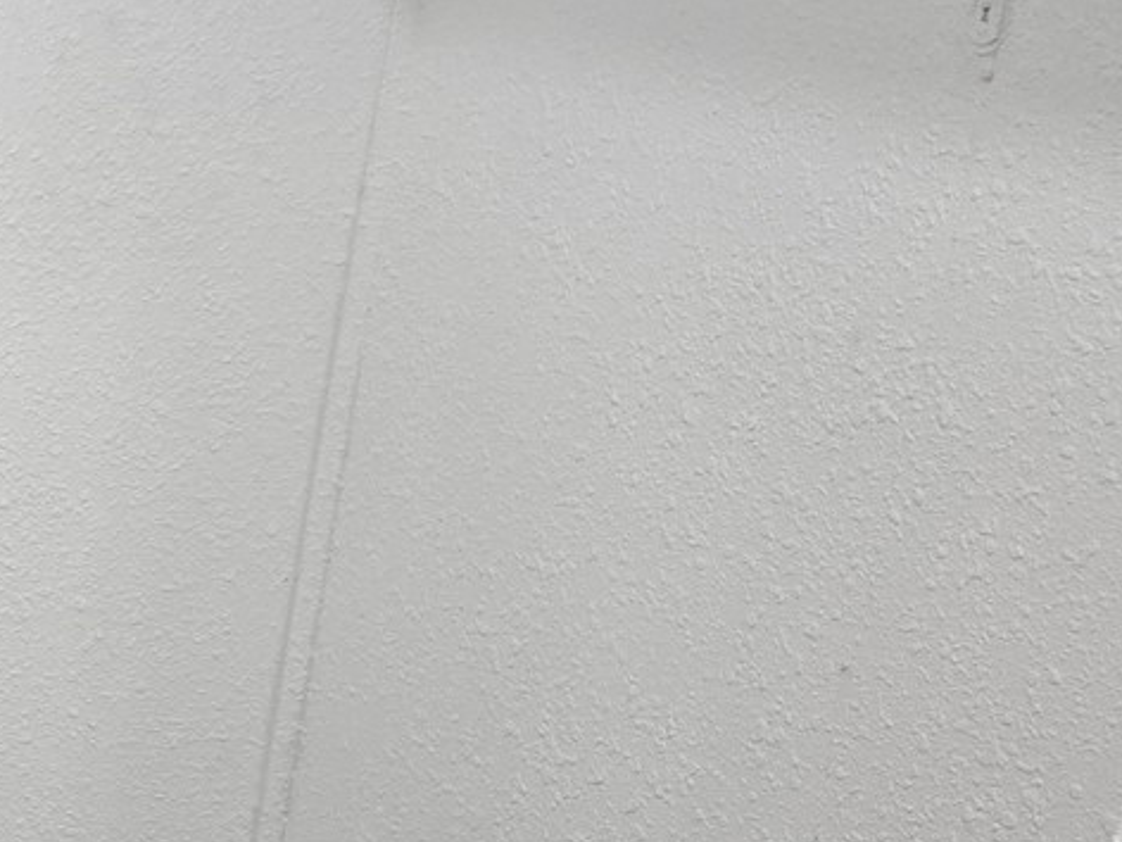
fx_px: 2528
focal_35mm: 78
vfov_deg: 18.8
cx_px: -625
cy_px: 587
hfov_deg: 20.8
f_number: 1.8
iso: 320
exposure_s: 1/120
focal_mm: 5.4
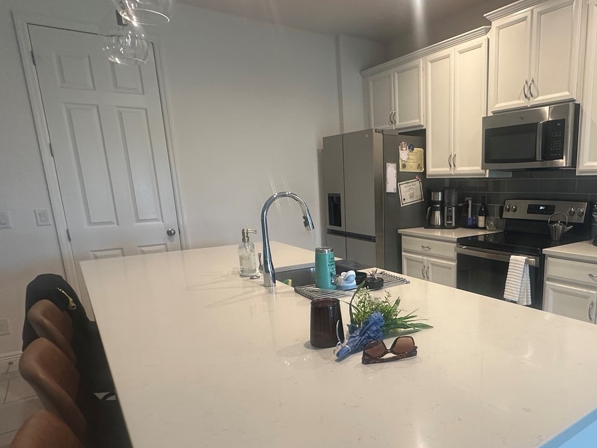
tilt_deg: -12.4
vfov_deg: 54.3
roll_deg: +1.0
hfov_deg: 66.9
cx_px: 412
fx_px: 431
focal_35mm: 25
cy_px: 277
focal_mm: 2.22
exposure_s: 1/60
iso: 160
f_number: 2.2
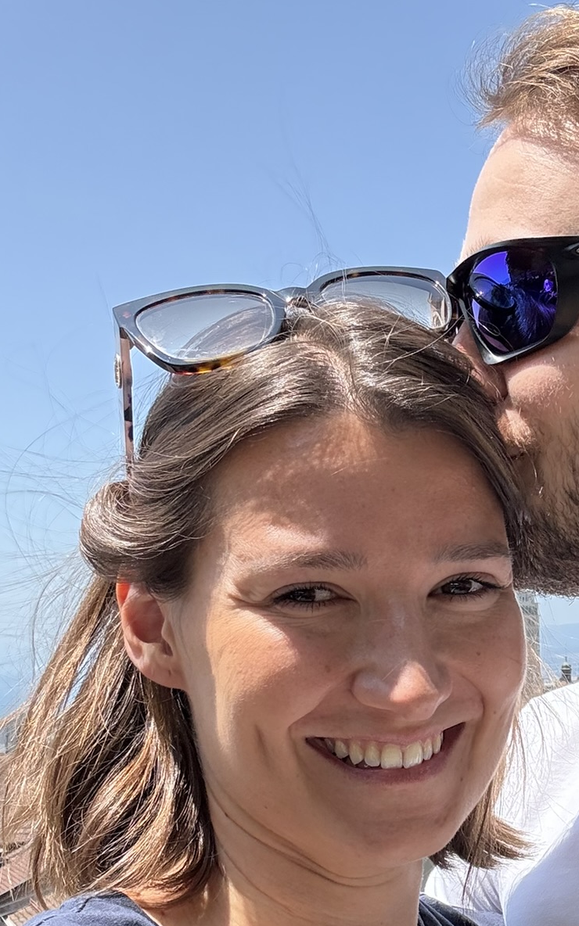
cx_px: 456
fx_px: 1389
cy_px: 558
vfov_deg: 36.8
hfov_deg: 23.2
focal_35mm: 55
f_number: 1.9
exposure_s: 1/643
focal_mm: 2.69
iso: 40
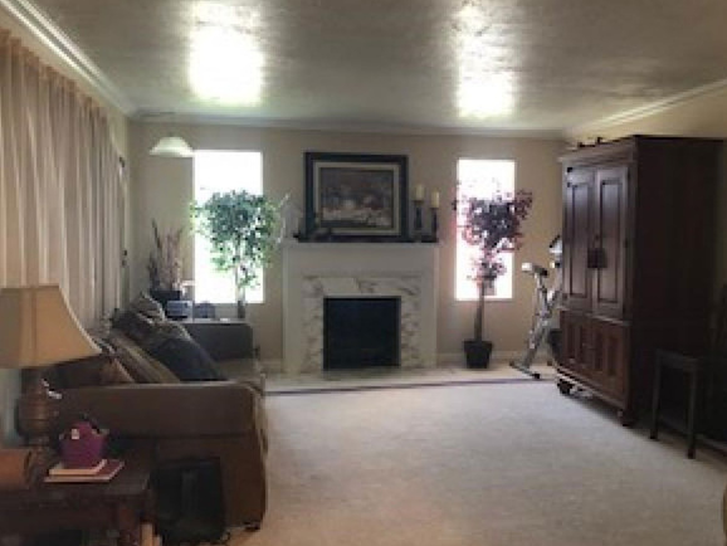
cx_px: 401
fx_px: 651
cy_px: 288
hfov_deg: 58.2
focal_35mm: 31
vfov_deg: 45.5
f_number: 1.8
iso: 64
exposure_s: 1/15
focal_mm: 4
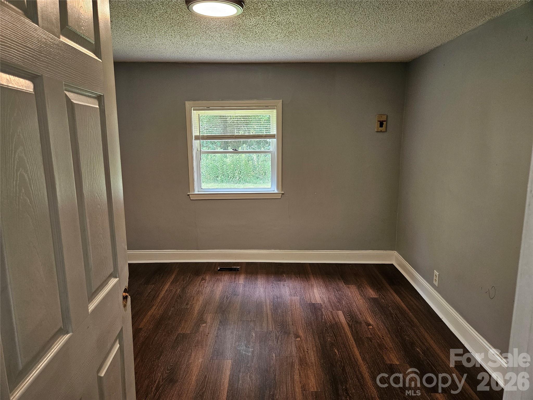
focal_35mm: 23
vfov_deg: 58.9
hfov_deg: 73.9
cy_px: 200
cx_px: 266
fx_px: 354
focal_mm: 5.4
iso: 200
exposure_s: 1/120
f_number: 1.8
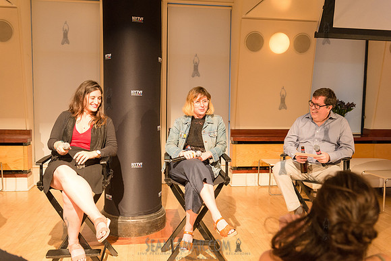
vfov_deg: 38.9
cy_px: 130
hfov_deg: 55.8
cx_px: 196
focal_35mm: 34
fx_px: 369
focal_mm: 34
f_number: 4
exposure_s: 1/125
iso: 2500
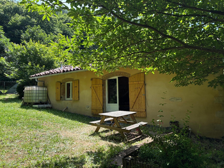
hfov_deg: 67.3
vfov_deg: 53.1
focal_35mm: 26
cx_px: 112
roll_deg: +1.0
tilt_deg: +5.0
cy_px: 84
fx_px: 168
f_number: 1.6
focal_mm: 5.96
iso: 50
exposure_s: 1/1047
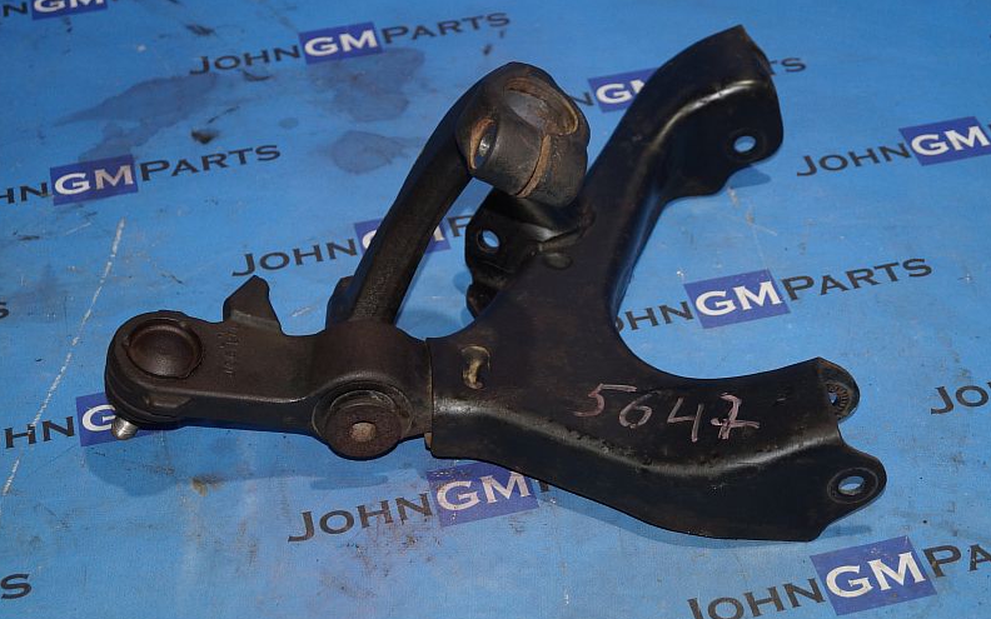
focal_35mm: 70
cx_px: 497
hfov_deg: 29.6
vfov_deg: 18.7
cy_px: 310
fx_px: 1877
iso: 800
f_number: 5.6
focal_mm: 45
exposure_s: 1/160
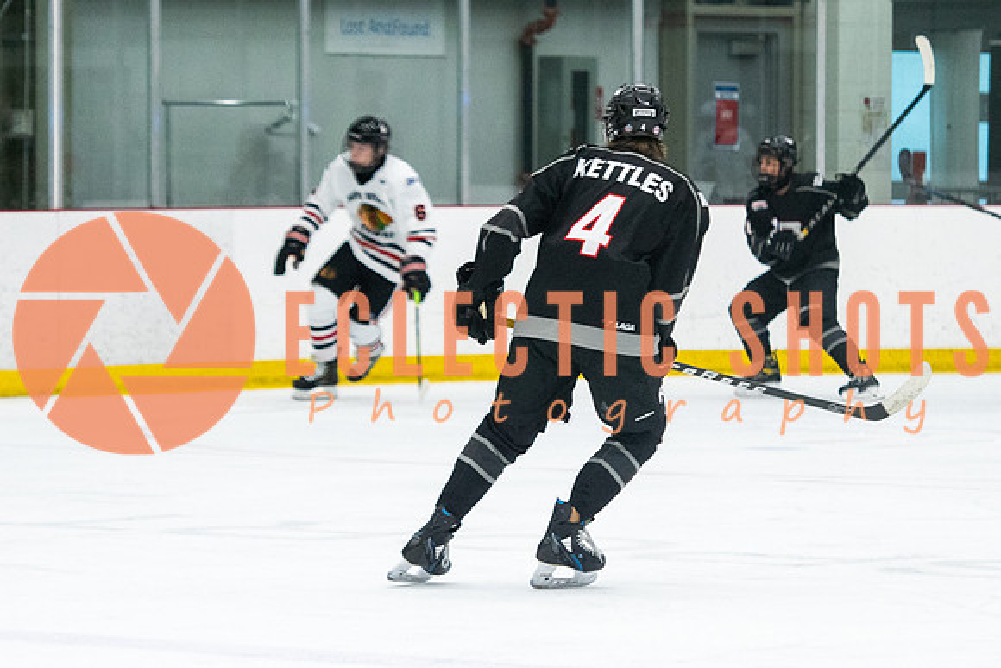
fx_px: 6923
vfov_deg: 5.5
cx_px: 592
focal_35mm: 249
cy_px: 212
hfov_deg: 8.3
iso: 2200
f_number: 2.8
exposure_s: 1/640
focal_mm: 116
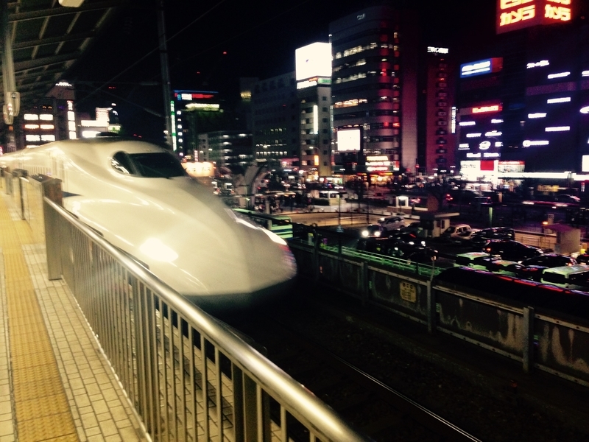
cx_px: 294
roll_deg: +1.2
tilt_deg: -3.7
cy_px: 221
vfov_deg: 42.9
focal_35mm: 33
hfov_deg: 55.4
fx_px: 562
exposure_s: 1/20
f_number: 2.4
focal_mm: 4.12
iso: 200
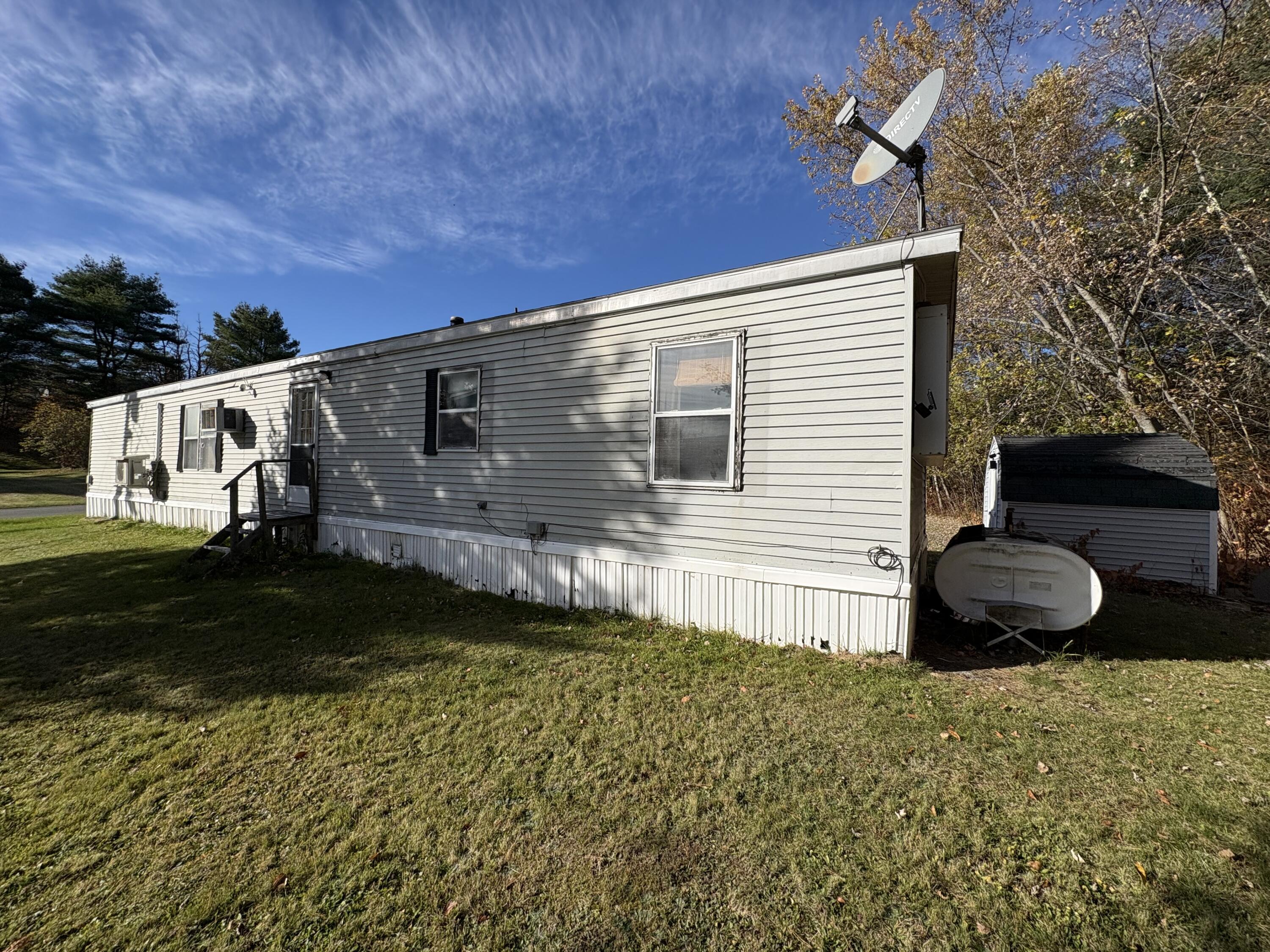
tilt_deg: +0.8
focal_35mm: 14
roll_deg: -0.9
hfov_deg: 102.1
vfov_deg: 85.7
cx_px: 635
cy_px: 476
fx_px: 514
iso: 50
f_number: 2.2
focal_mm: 2.22
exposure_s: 1/3546
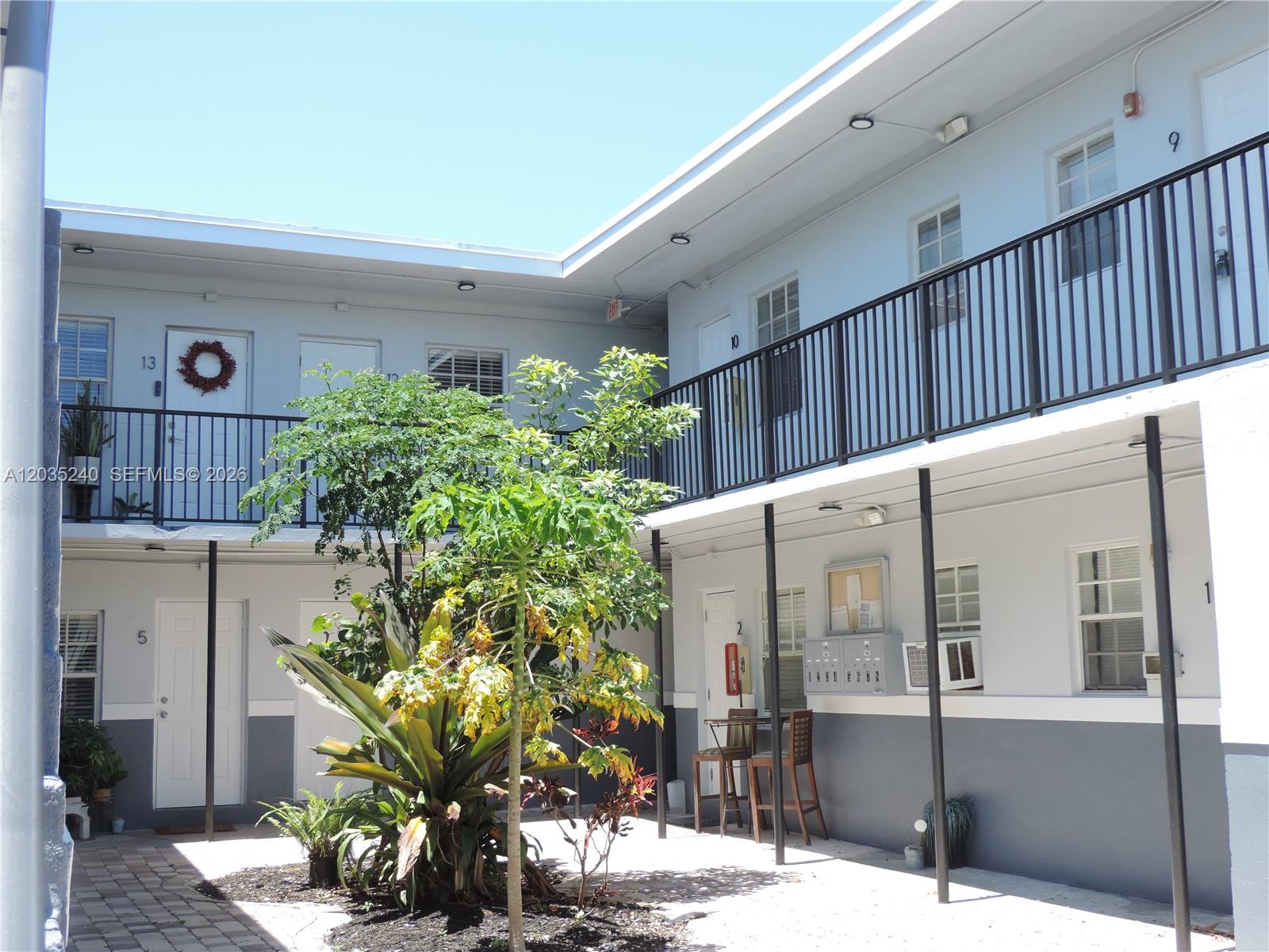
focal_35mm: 40
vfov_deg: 36.0
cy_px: 476
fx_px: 1466
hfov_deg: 46.8
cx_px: 634
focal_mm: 7.1
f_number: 3.3
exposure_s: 1/250
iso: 80
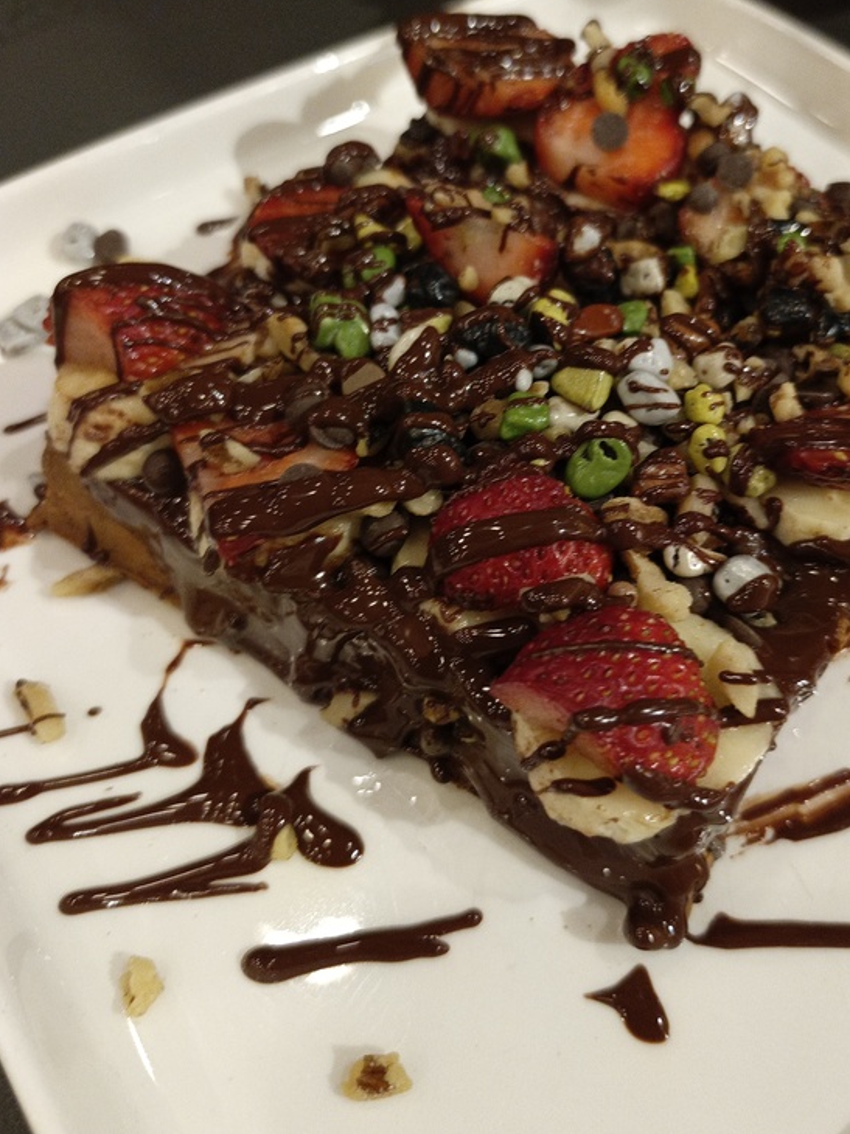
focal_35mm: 29
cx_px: 517
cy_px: 494
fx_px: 950
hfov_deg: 47.9
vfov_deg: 61.5
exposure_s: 1/33.3
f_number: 1.8
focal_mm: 5.56
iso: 742
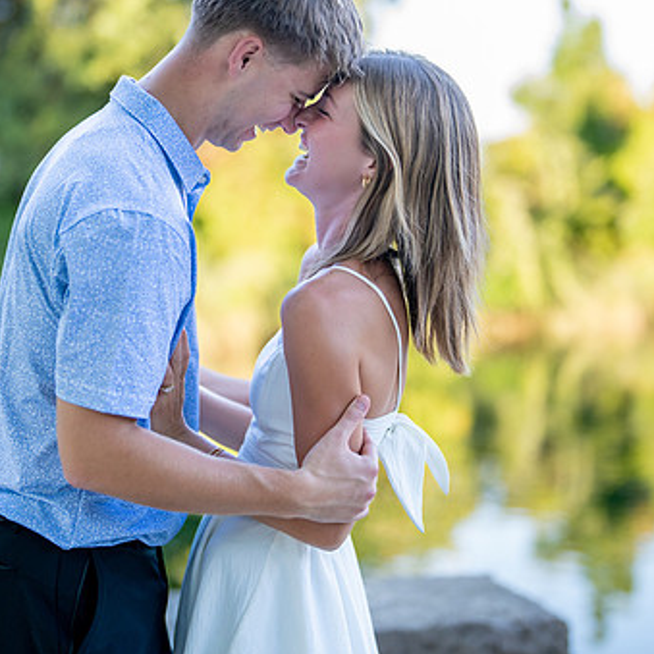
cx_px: 302
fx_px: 1710
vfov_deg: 21.6
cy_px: 248
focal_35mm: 80
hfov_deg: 21.6
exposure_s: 1/1250
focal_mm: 50
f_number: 1.2
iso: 250
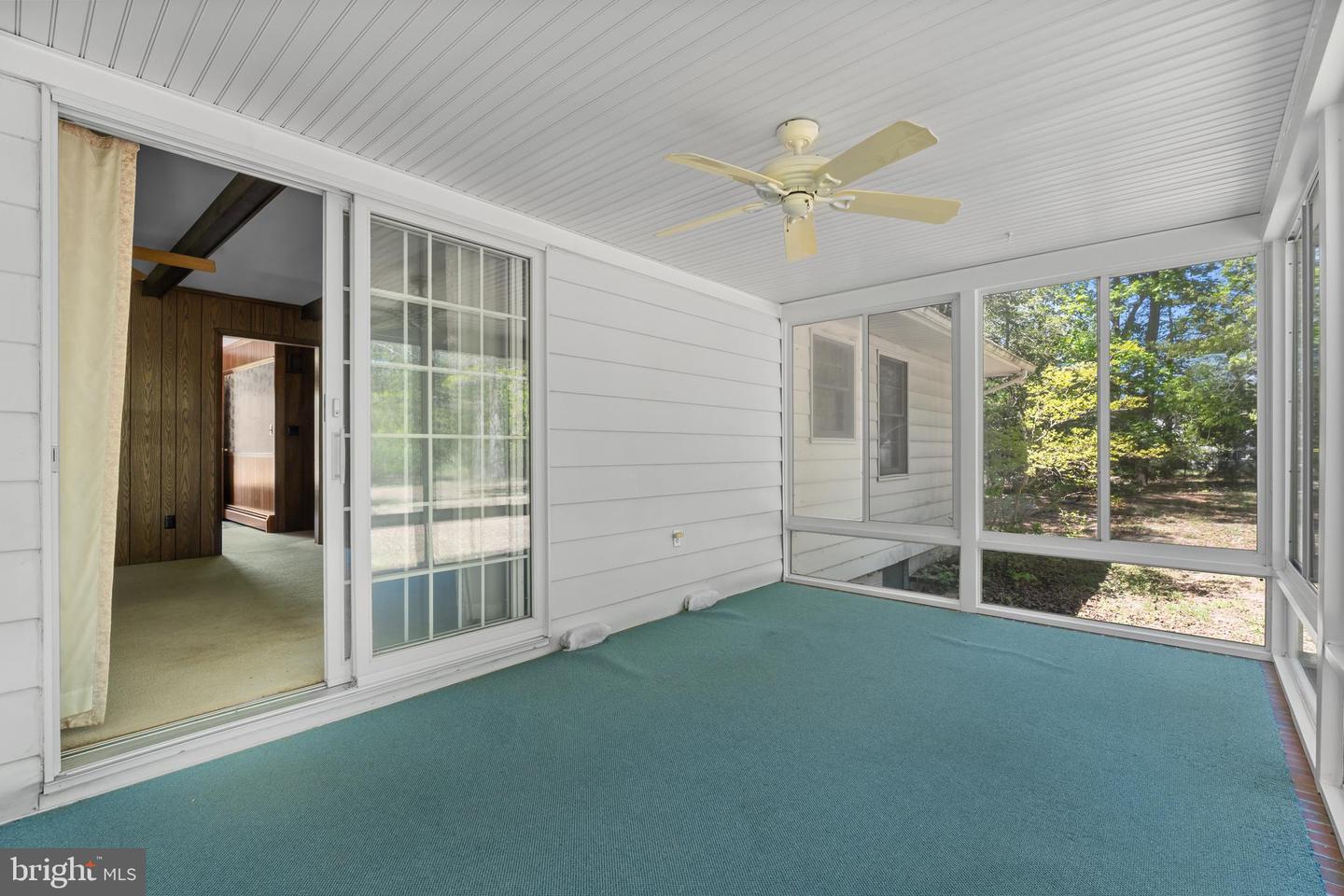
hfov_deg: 96.0
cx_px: 672
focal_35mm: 16
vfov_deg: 73.1
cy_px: 448
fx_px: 605
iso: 200
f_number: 7.1
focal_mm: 10.8
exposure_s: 1/6
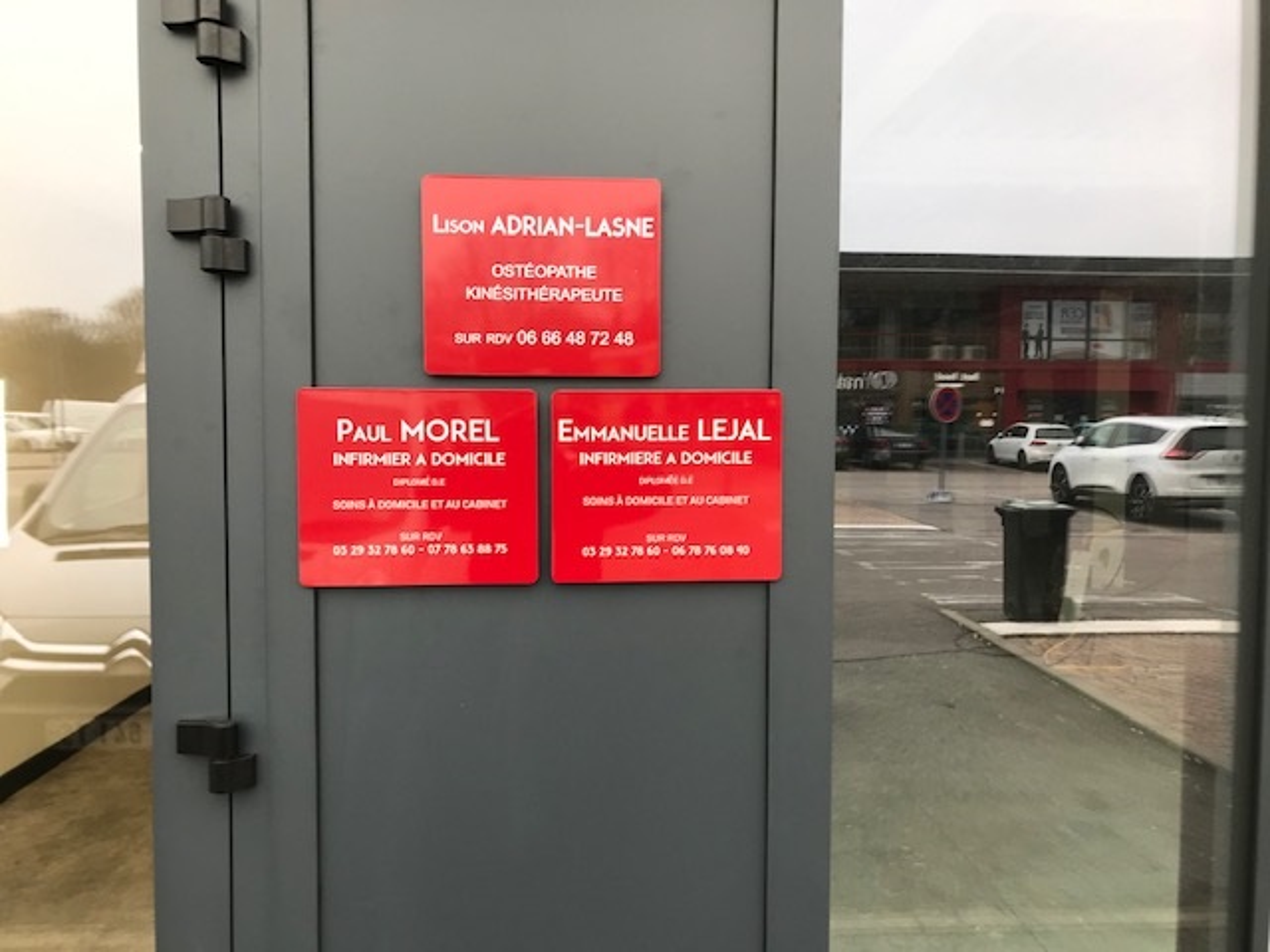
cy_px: 476
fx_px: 1027
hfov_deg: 63.4
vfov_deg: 49.7
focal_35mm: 28
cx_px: 635
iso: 20
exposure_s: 1/50
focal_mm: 3.99
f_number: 1.8
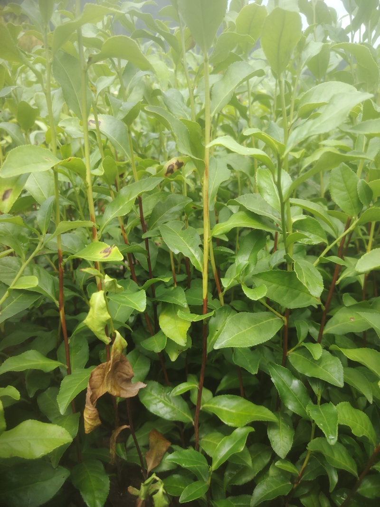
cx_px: 190
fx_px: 351
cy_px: 254
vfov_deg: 71.6
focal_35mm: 24
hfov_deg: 56.8
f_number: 1.75
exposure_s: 1/900
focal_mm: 5.25
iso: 456
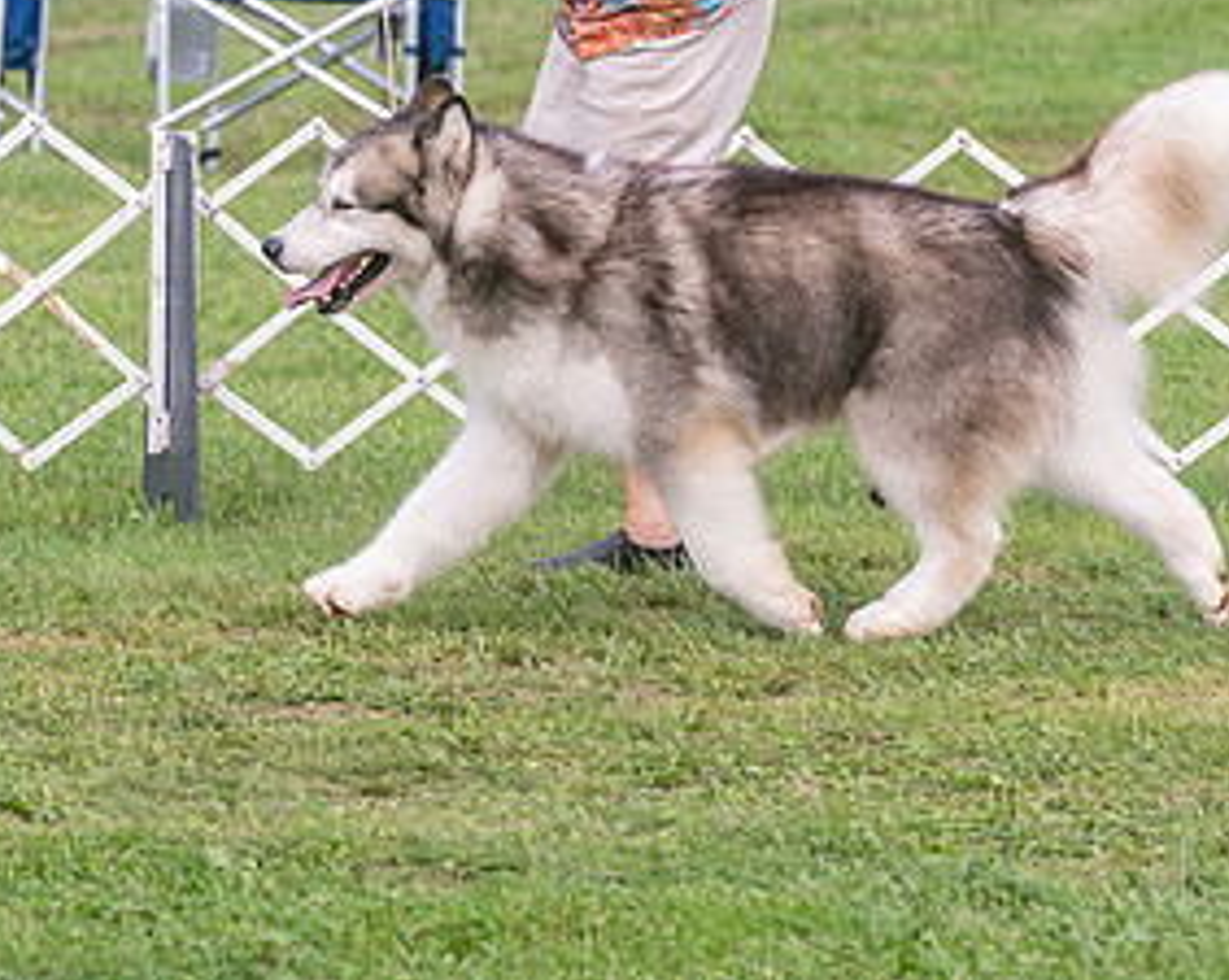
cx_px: 717
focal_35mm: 306
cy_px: 4
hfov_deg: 6.3
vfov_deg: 5.0
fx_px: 11119
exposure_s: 1/1250
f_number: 5
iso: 320
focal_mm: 136
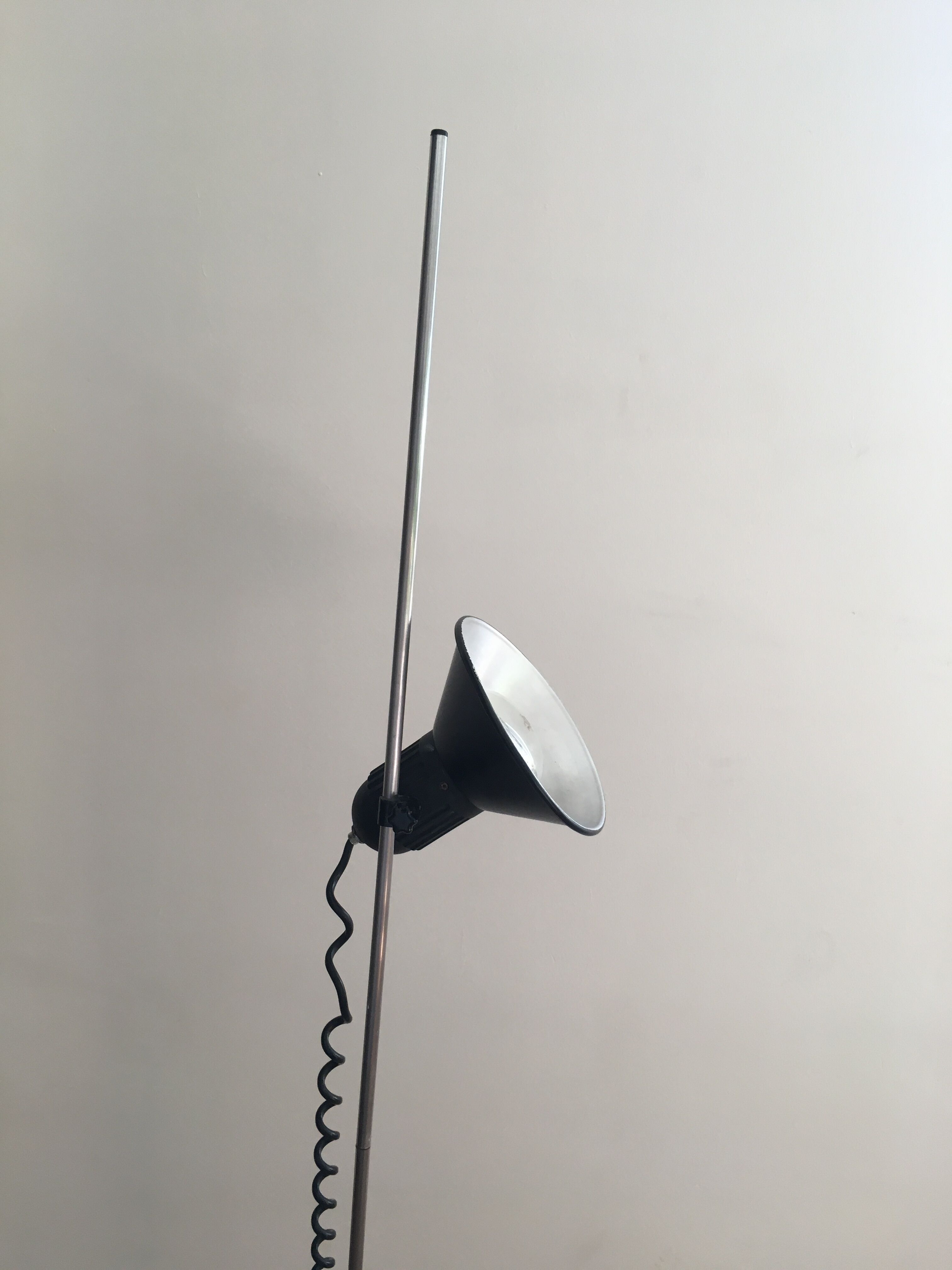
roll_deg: -4.2
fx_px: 1063
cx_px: 476
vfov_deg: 61.7
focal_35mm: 29
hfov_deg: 48.2
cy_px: 635
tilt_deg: -8.6
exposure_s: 1/33
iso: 32
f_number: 2.2
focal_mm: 4.15
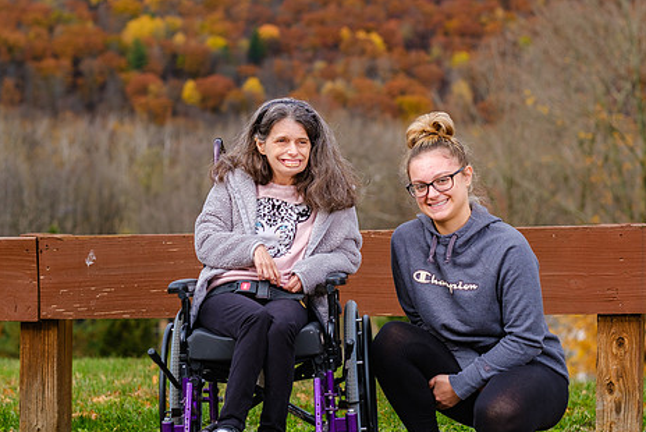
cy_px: 230
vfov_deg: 12.1
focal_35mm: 113
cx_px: 328
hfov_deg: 18.1
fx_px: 2029
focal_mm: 56
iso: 160
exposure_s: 1/1000
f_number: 2.8
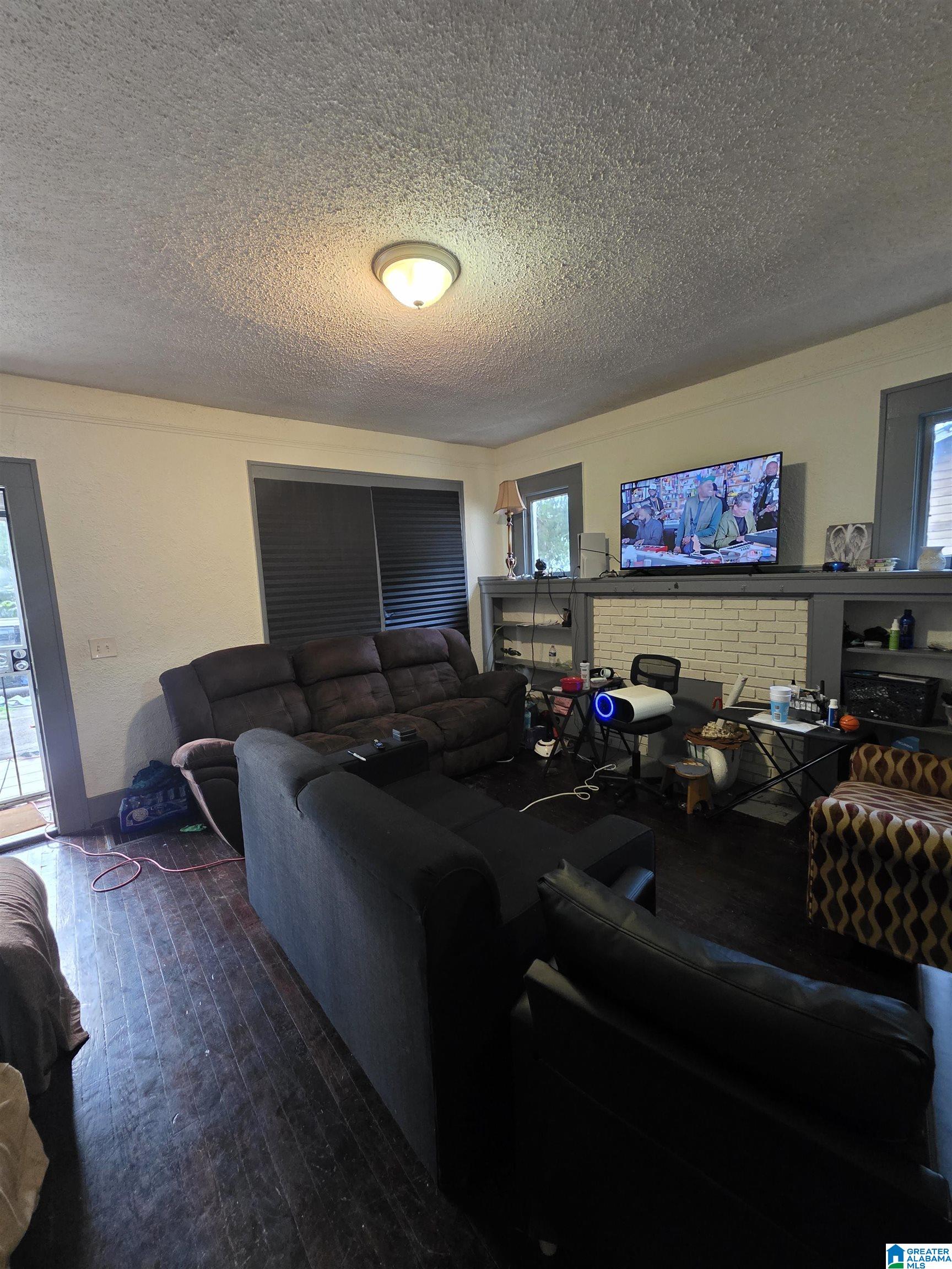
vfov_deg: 106.2
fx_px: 477
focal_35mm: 13
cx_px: 476
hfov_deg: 89.9
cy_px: 634
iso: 800
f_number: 1.9
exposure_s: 1/60
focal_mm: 2.2
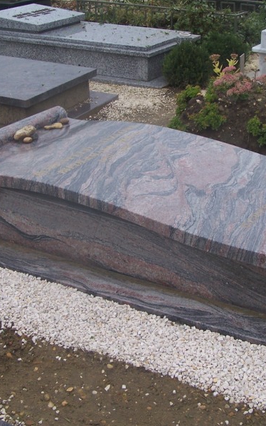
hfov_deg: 21.2
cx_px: 174
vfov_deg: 33.5
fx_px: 707
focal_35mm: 61
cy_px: 213
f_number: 2.9
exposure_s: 1/640
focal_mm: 7.1
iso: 80
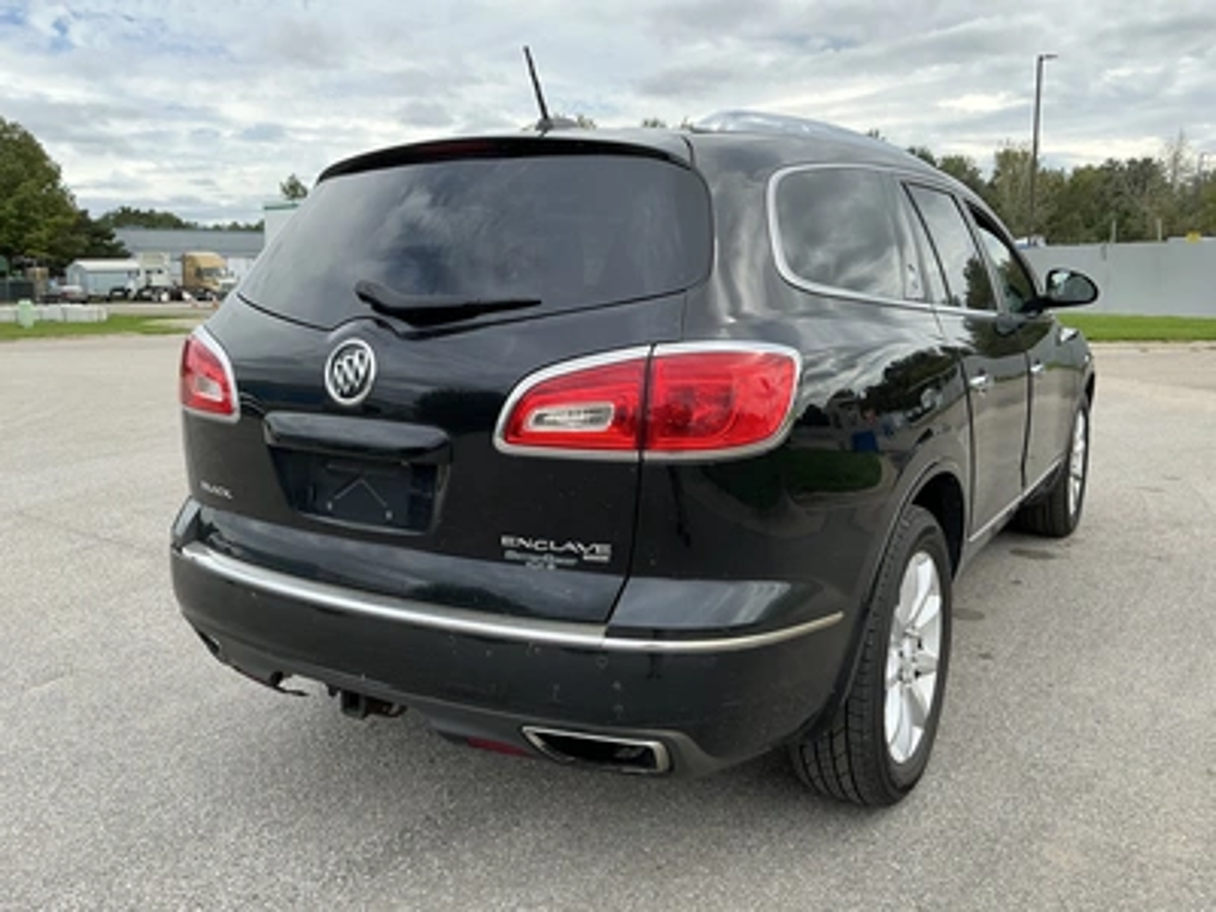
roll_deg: +1.3
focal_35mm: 28
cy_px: 456
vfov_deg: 49.7
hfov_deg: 63.4
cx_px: 608
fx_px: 984
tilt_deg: -9.1
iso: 25
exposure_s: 1/816
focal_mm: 3
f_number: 1.8
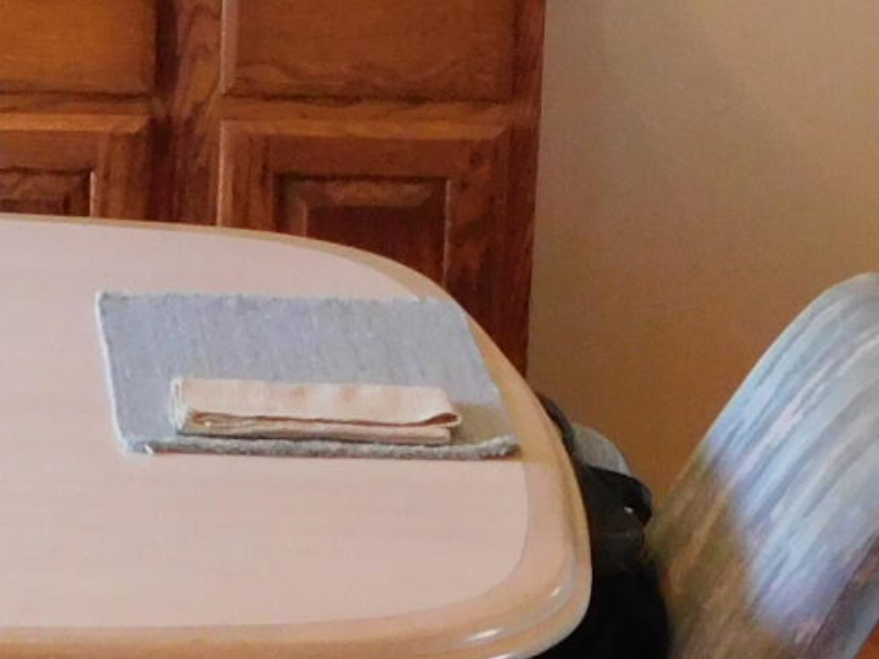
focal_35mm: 163
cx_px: -172
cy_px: 110
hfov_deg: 11.9
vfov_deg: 9.1
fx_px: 4139
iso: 400
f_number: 3.2
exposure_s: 1/25
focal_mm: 5.3
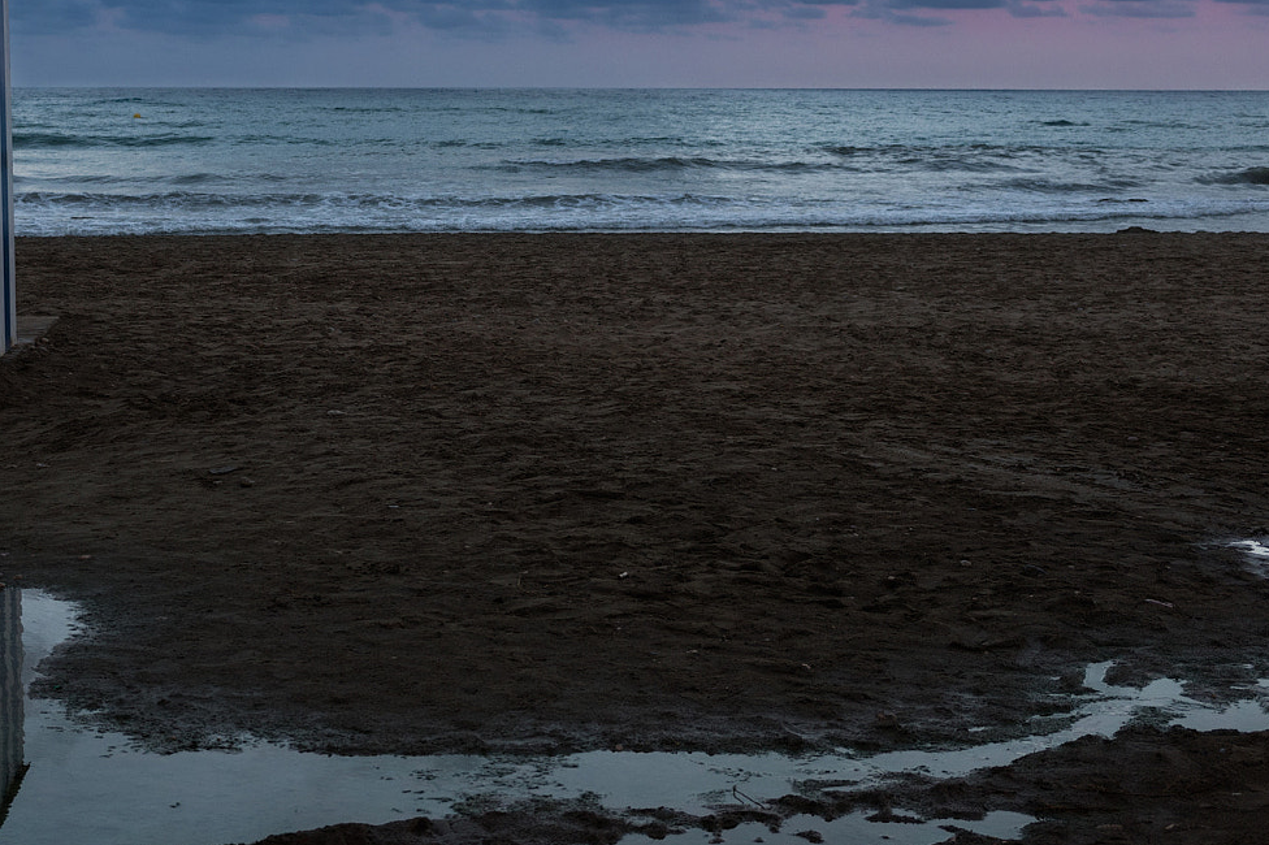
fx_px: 2079
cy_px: 382
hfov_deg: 33.5
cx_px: 369
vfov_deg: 23.0
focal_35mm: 59
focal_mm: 24.3
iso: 200
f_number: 3.2
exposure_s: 1/250
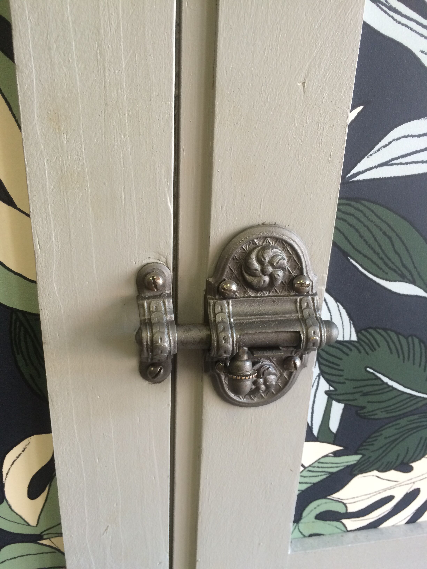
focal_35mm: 29
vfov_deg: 61.7
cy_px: 284
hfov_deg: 48.2
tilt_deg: -23.9
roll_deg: -1.5
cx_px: 214
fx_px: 477
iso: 160
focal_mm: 4.15
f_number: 2.2
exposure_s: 1/33
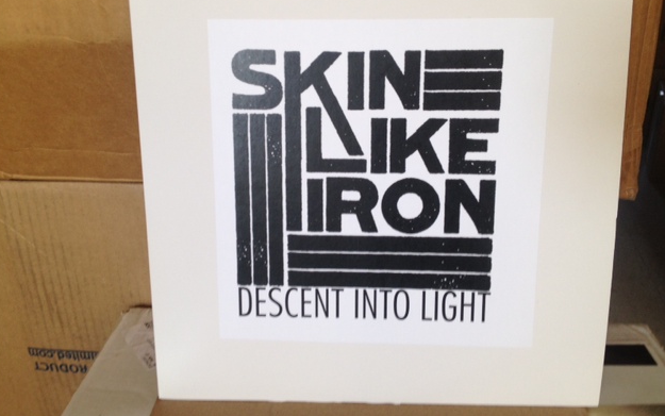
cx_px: 327
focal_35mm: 38
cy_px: 171
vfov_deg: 33.5
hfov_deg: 51.5
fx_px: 689
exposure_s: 1/40
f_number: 2.4
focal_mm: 4.28
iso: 80
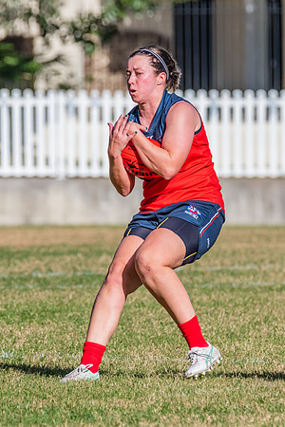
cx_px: 163
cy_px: 204
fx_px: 10108
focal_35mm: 851
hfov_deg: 1.6
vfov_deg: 2.4
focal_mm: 450
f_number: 11
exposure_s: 1/1600
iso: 800
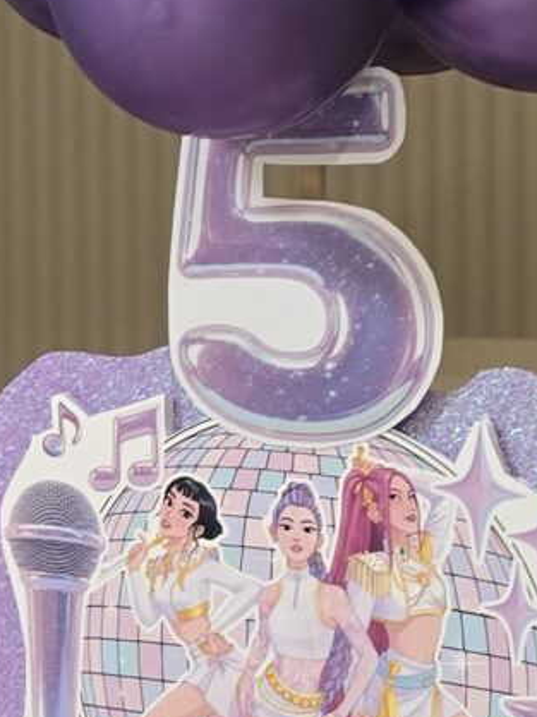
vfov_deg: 14.0
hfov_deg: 10.4
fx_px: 2919
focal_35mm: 141
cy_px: 235
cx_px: -22
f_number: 1.7
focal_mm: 6.3
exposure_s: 1/60
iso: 640
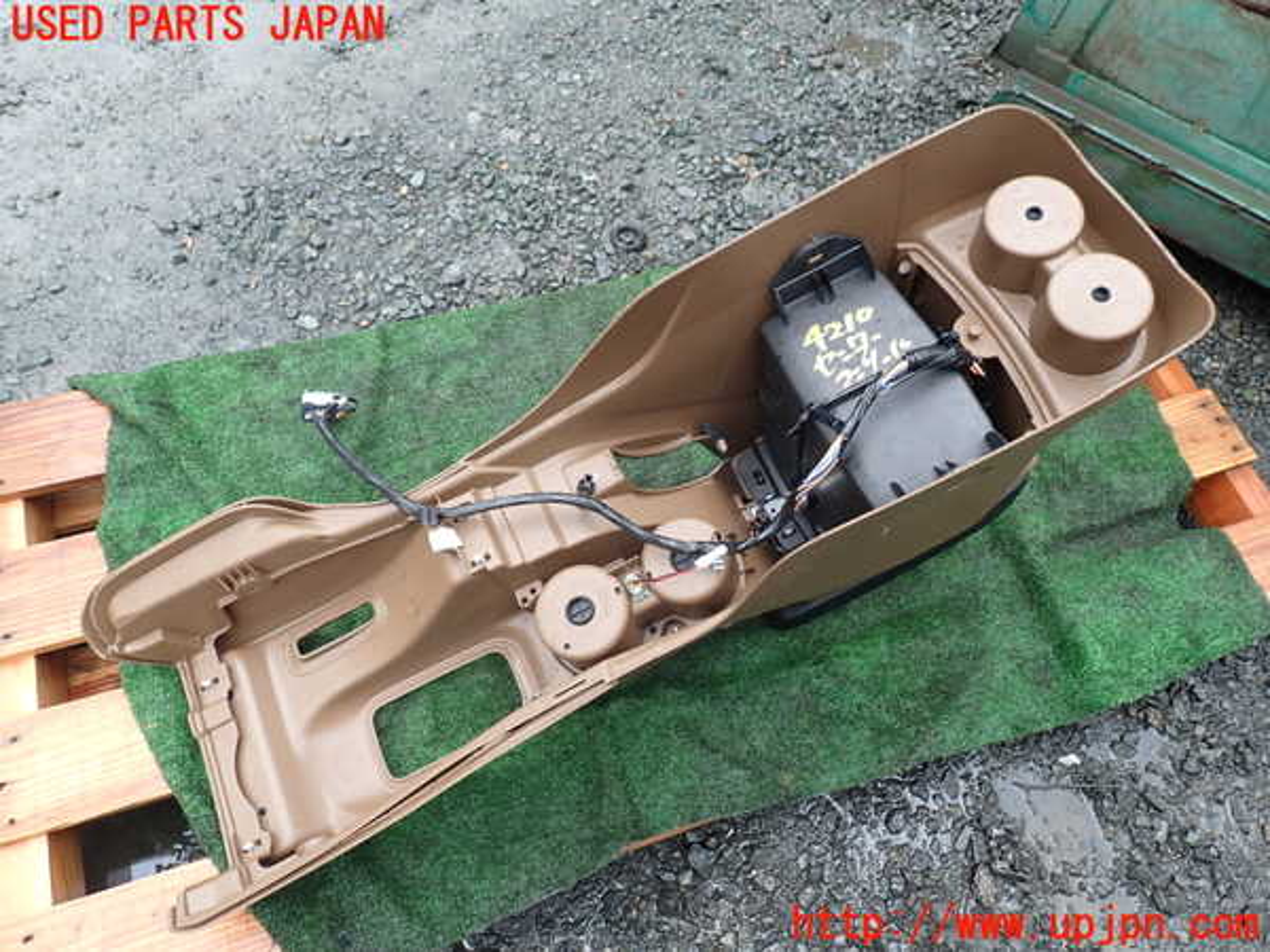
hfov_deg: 69.4
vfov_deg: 54.9
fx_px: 917
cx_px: 635
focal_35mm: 25
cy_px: 476
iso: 100
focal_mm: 4.5
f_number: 2.8
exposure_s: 1/100
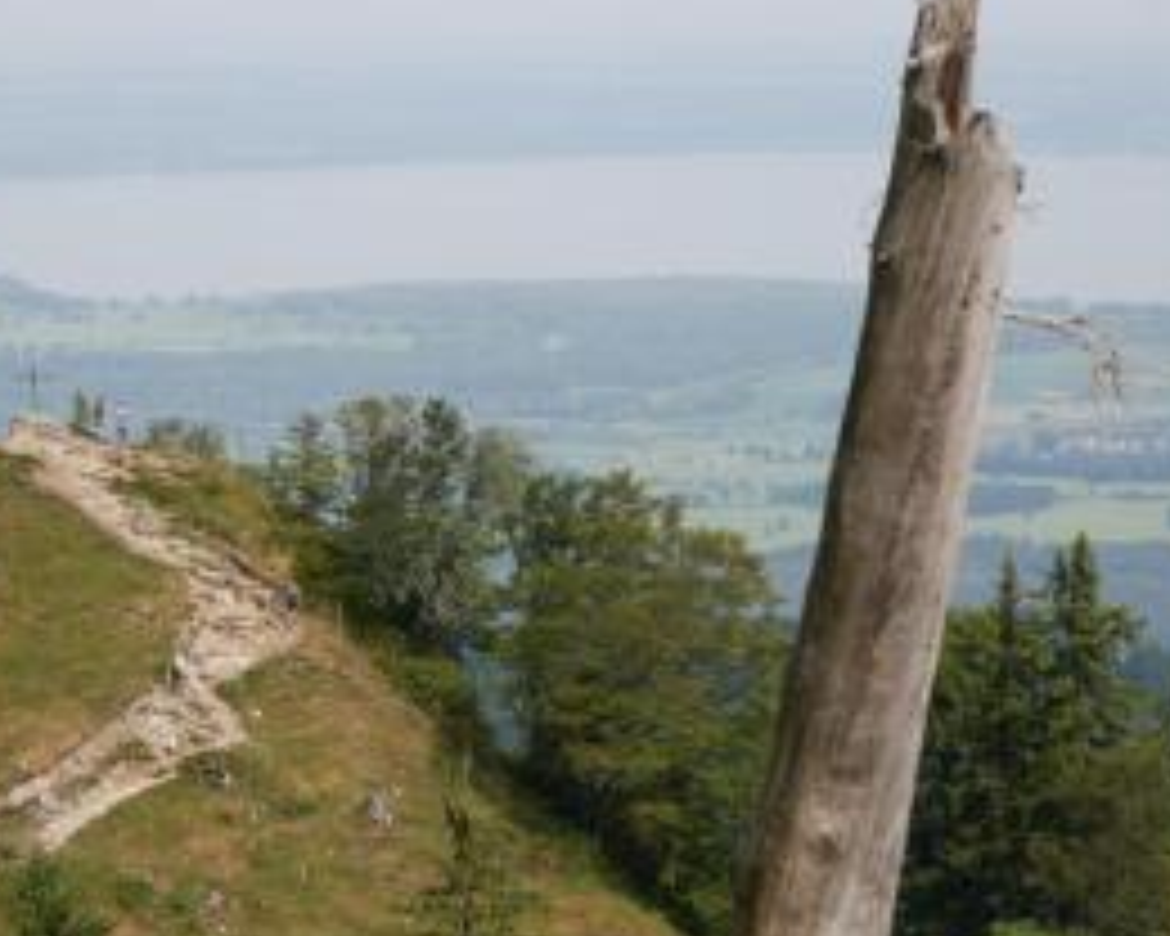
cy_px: 490
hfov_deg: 11.9
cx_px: 459
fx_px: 5610
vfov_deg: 9.5
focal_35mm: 162
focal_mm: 60
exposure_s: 1/1600
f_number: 4
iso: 200
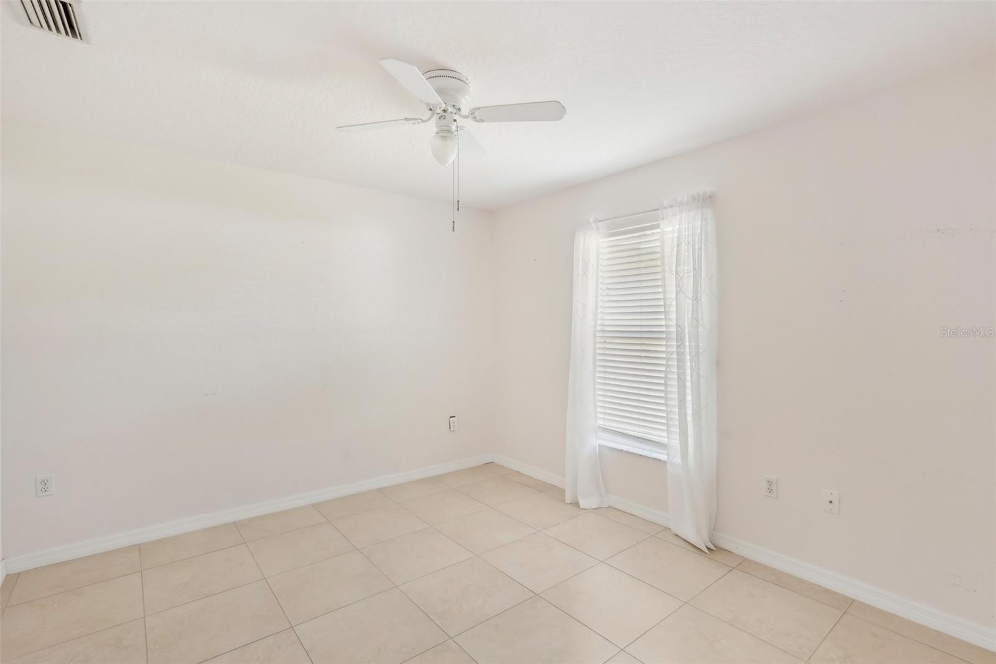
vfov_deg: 73.7
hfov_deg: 96.7
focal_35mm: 16
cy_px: 332
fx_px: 443
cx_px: 498
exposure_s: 1/15
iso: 400
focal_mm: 16
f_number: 8
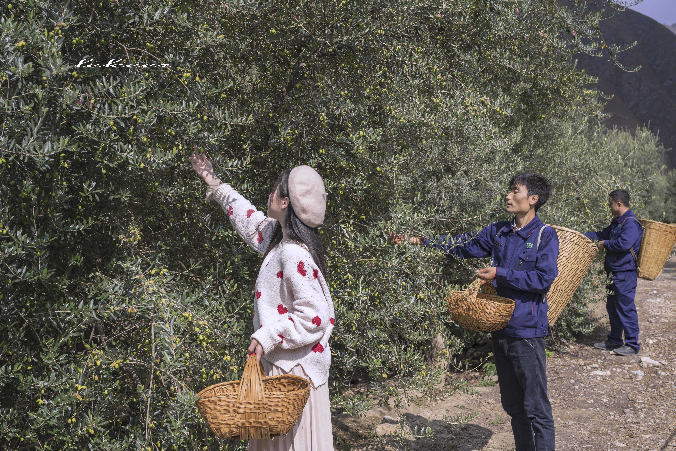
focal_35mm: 50
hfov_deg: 39.6
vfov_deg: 27.0
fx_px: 939
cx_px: 338
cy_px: 226
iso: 100
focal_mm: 50
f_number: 5.6
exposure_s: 1/200
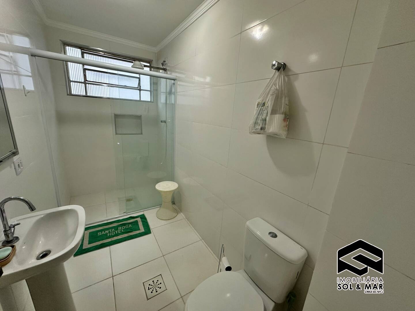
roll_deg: -4.1
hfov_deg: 102.1
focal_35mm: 14
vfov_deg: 85.7
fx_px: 168
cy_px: 156
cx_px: 208
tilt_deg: -14.9
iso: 200
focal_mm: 2.22
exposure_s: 1/120
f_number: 2.2
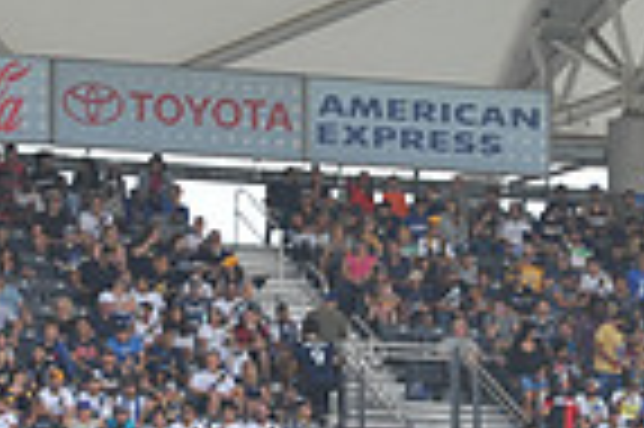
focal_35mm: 529
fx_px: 9452
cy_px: 671
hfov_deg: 3.9
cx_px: 824
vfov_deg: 2.6
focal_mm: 130
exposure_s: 1/200
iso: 200
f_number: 8
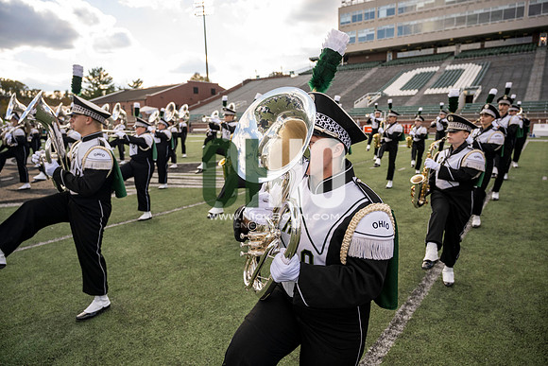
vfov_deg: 53.2
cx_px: 274
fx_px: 365
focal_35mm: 24
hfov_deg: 73.7
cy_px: 183
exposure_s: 1/2000
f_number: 4
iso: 500
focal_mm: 24
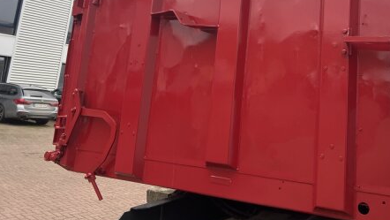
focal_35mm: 41
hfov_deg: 48.0
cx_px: 279
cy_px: 16
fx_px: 424
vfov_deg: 27.8
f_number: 1.5
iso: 50
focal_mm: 5.7
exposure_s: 1/385
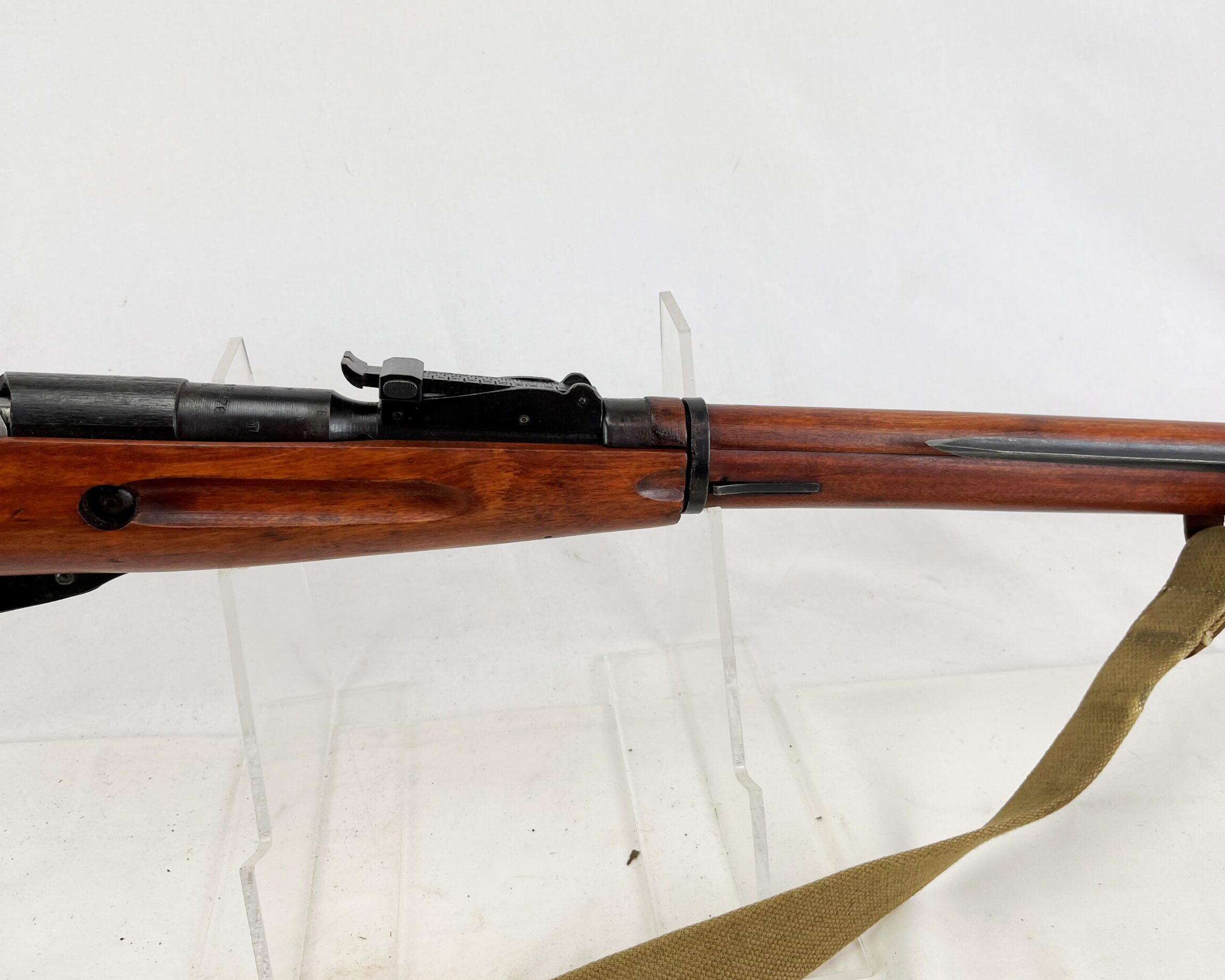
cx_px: 619
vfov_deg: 51.5
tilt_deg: -29.2
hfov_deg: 62.2
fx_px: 1015
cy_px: 492
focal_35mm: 28
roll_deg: +3.8
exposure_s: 1/228
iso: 40
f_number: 1.6
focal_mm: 5.1
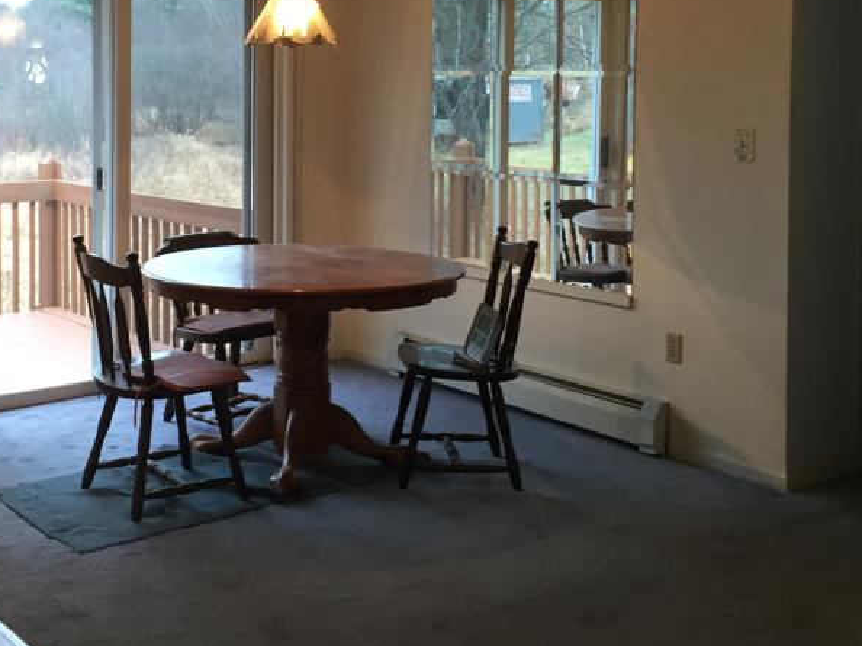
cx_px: 282
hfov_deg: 37.8
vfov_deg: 28.4
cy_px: 118
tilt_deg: -1.9
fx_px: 1245
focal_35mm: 50
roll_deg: -0.4
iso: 64
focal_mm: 4.15
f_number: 2.2
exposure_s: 1/30
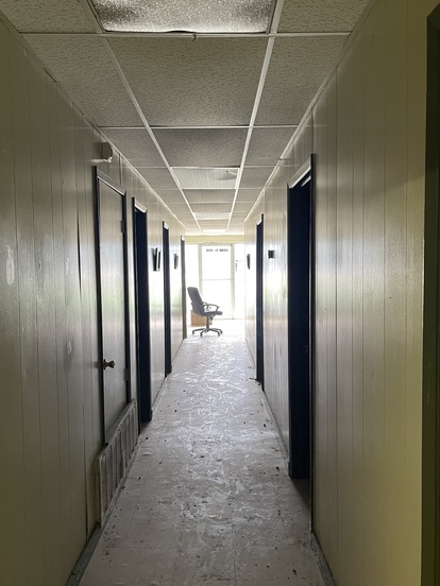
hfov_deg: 48.2
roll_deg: +0.4
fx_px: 491
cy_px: 300
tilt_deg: -2.2
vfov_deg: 61.7
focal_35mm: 29
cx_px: 224
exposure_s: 1/60
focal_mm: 5.1
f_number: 1.6
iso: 250
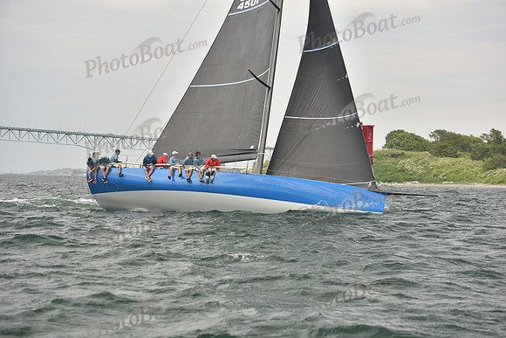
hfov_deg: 22.1
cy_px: 169
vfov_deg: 14.9
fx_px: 1293
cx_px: 253
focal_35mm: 92
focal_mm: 92
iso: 250
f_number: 4.5
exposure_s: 1/640
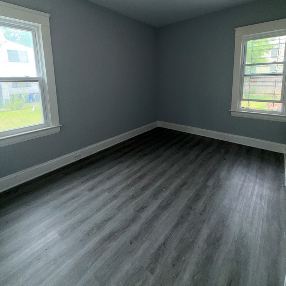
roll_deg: +0.9
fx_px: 159
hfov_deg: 84.0
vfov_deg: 82.0
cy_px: 103
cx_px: 144
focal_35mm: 17
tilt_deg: -7.1
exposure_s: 1/120
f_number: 2.2
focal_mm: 2.22
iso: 32
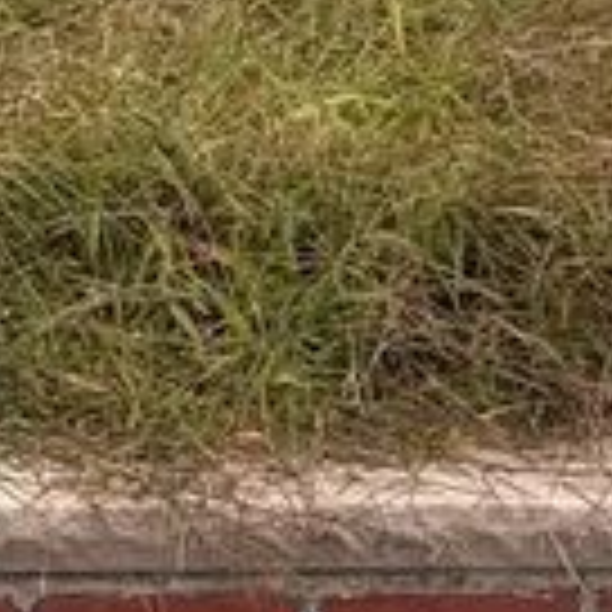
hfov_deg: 7.6
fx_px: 4601
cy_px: -569
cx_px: 261
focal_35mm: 230
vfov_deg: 7.3
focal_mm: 5.96
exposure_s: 1/2538
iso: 64
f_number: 1.6
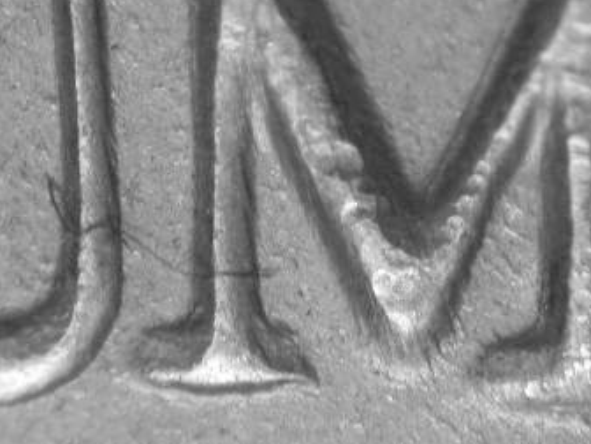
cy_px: 90
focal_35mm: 253
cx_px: 139
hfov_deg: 7.8
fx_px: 4319
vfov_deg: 5.9
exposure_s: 1/9.7
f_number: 4.6
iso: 100
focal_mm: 27.5
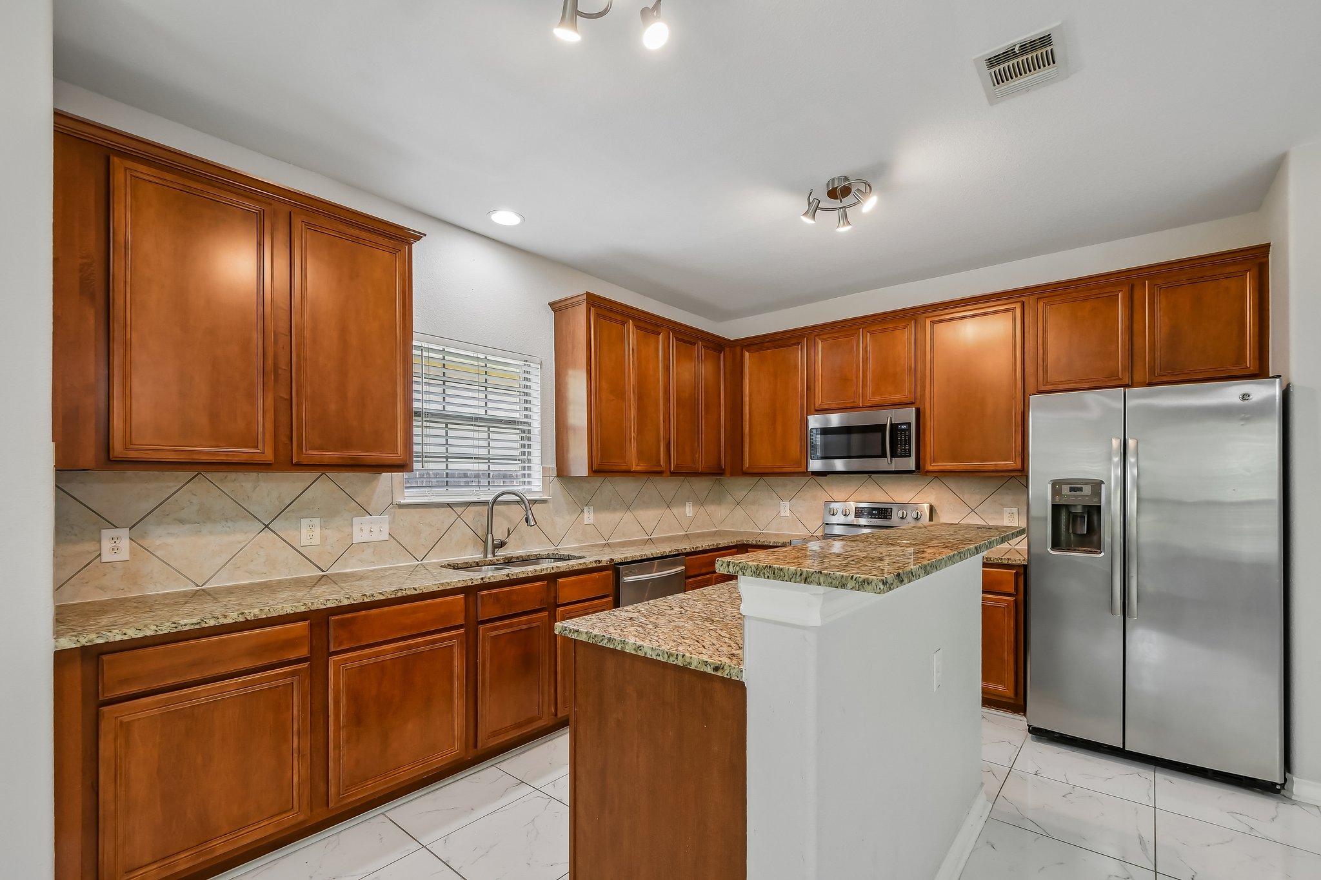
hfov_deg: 100.4
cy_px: 440
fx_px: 550
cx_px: 660
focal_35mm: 15
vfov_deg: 77.3
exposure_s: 1/15
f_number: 8
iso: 400
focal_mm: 10
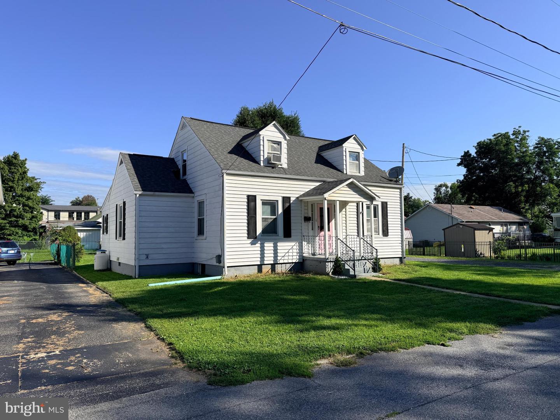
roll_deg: +0.8
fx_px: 388
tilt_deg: +4.3
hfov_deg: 71.6
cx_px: 280
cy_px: 210
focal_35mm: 24
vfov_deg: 56.8
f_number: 1.78
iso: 80
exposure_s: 1/7353
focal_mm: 6.76
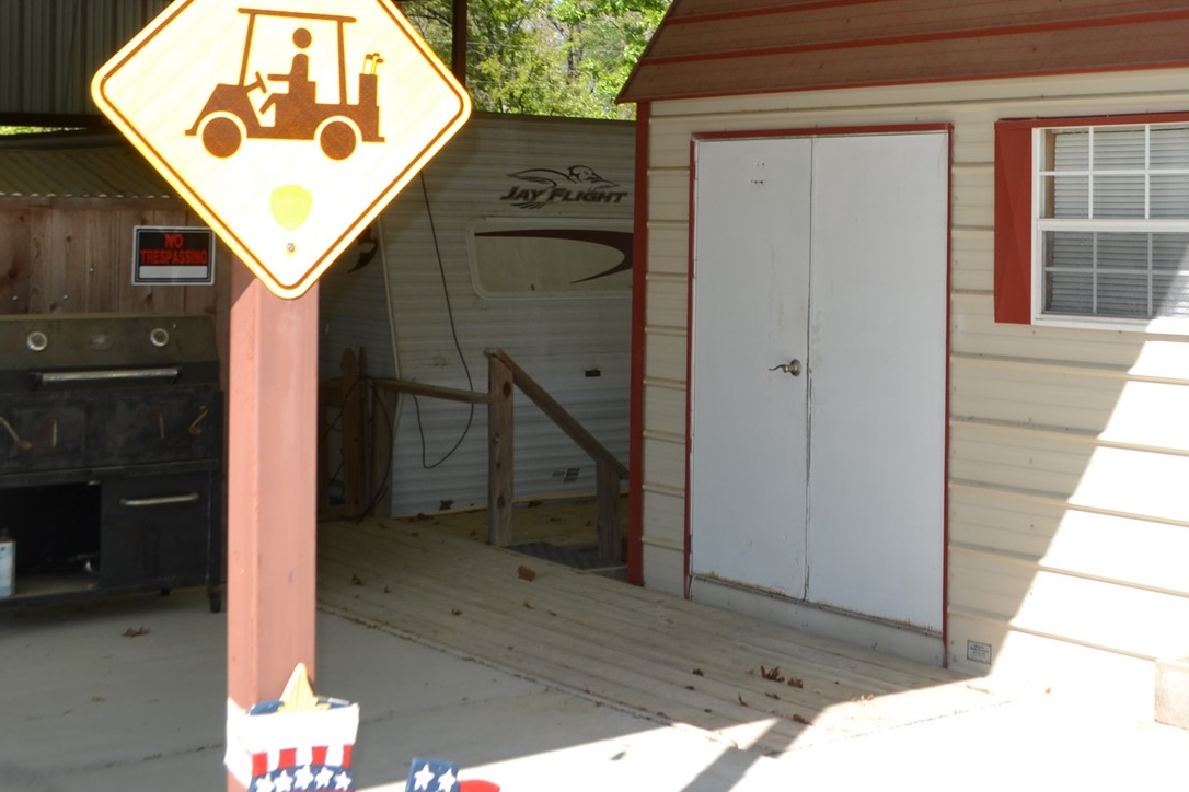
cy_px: 82
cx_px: 1025
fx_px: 1783
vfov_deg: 24.4
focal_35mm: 54
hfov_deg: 35.1
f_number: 7.1
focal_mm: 18
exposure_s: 1/200
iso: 100
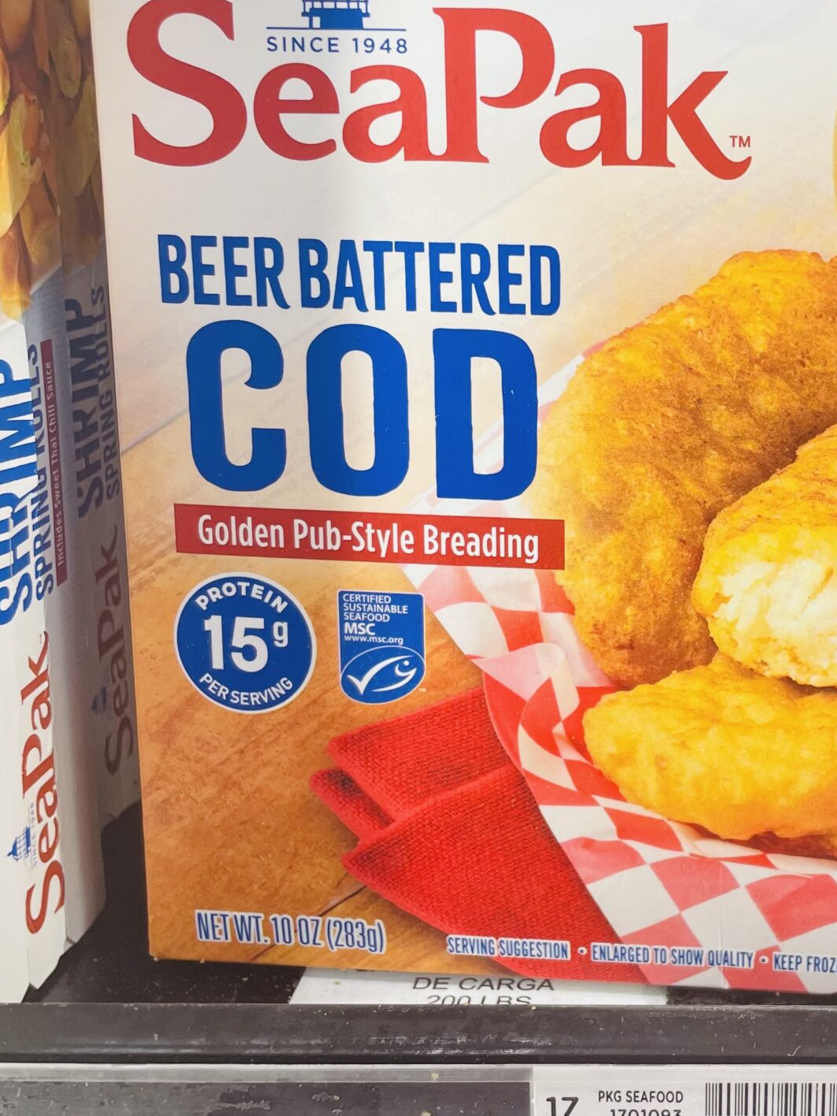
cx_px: 718
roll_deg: -0.6
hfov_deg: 29.8
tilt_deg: -15.1
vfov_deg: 40.2
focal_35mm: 47
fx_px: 1515
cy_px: 439
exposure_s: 1/61
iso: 50
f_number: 1.6
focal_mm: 4.2
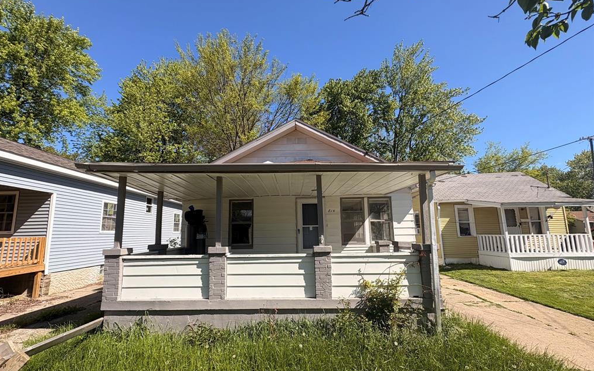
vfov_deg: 74.7
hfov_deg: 101.5
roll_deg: +2.0
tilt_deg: +9.1
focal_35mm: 15
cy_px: 200
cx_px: 295
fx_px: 243
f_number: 2.2
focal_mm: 2.22
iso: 40
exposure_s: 1/1277
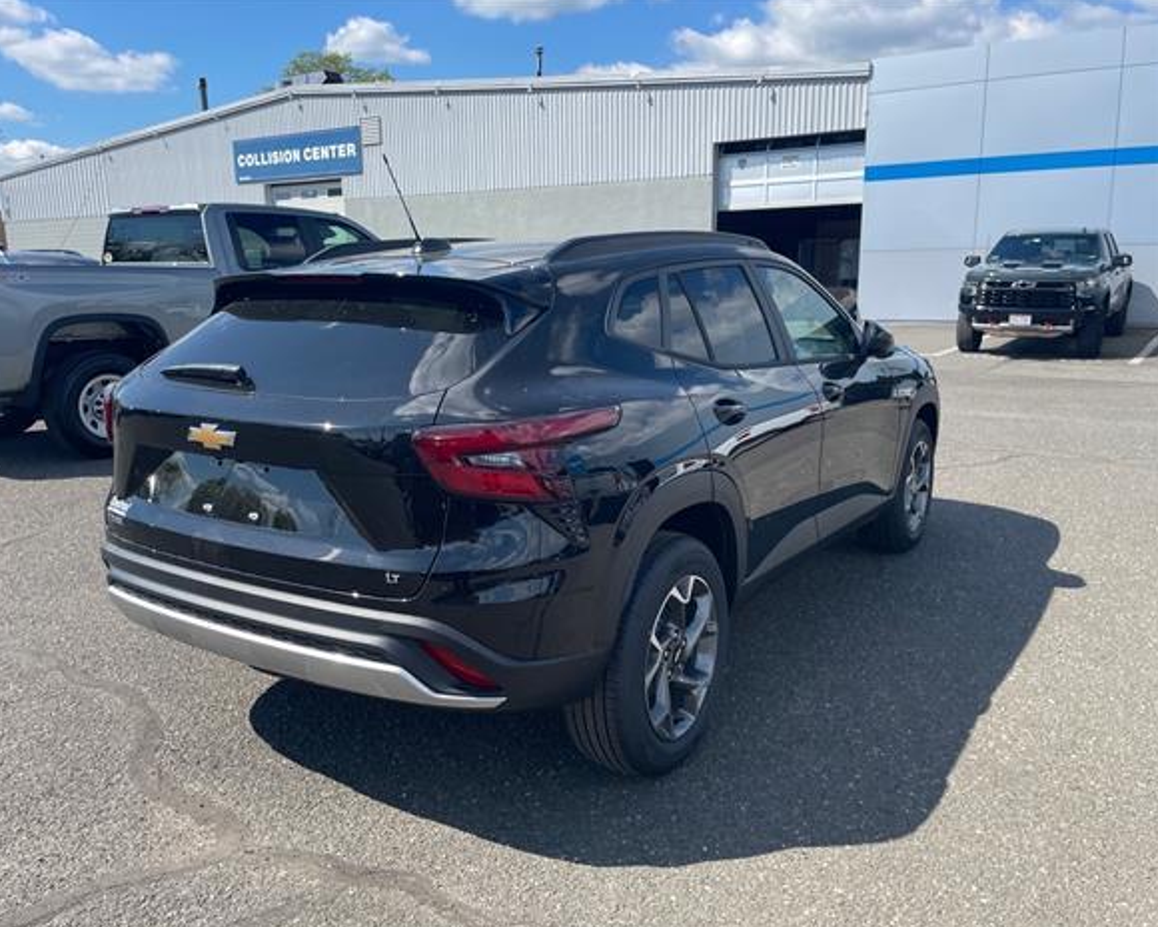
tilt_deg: -11.8
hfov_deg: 62.1
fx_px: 960
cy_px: 473
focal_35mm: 28
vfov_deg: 51.5
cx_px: 527
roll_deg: +2.8
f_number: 1.6
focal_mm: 4.2
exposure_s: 1/2092
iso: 32
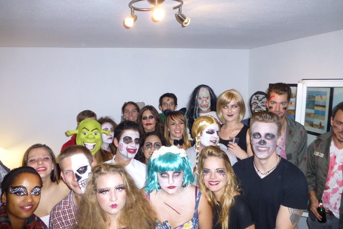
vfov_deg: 49.4
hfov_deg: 69.4
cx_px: 175
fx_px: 248
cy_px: 133
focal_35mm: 26
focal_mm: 4.3
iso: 320
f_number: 3.3
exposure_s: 1/60
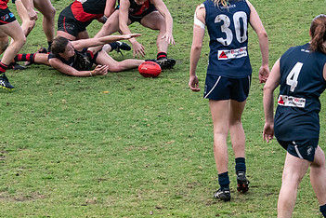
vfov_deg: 4.3
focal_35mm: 319
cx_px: 99
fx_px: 2888
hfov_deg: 6.5
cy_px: 39
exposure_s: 1/1600
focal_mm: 92
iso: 800
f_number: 6.3
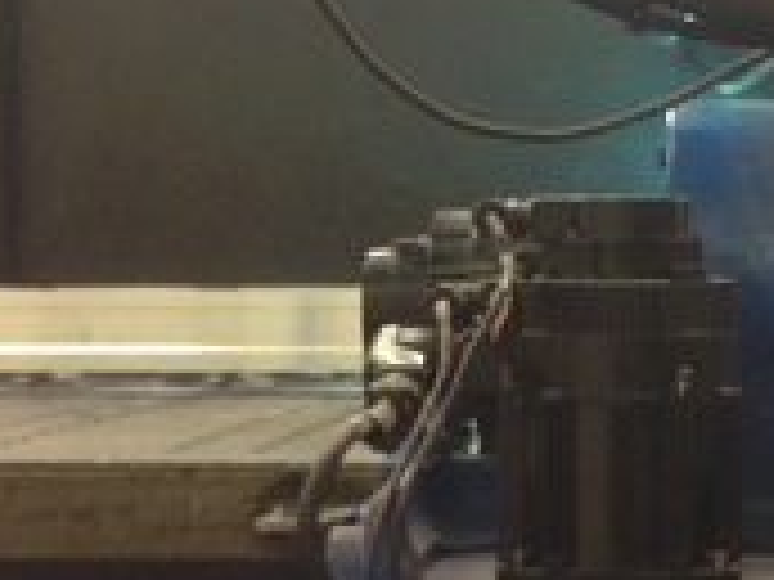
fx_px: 2147
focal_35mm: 96
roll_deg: -0.2
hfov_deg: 20.2
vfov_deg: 15.4
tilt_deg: +1.5
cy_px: 218
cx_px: 644
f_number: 2.4
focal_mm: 4.12
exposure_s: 1/20
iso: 200
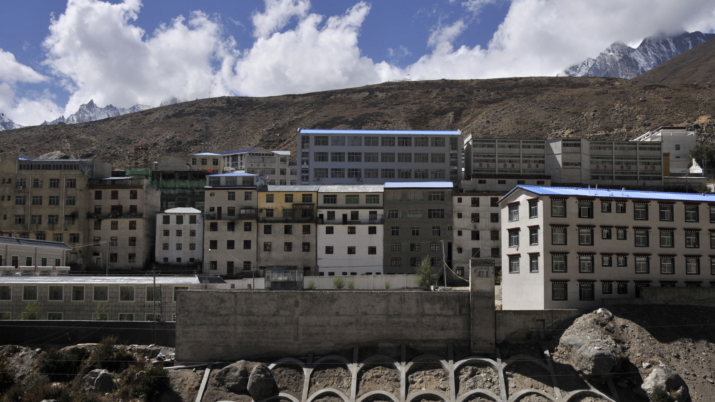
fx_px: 777
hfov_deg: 49.4
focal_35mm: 41
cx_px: 357
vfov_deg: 29.0
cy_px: 222
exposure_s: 1/640
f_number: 13
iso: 200
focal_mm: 26
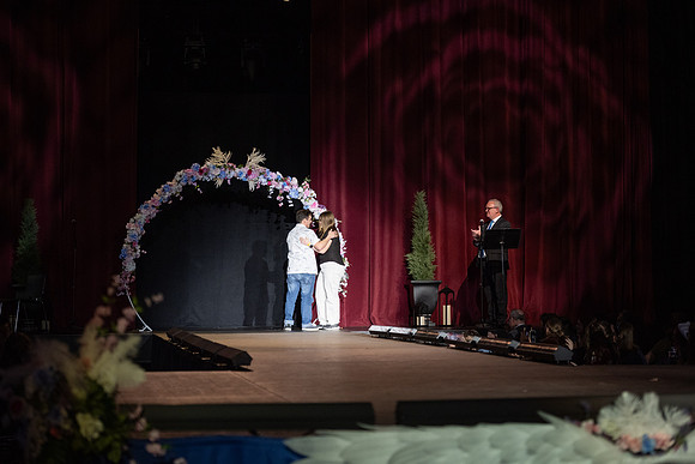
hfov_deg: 23.6
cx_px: 348
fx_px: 1661
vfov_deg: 15.9
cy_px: 232
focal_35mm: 86
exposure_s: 1/1000
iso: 1250
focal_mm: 86
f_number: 2.8
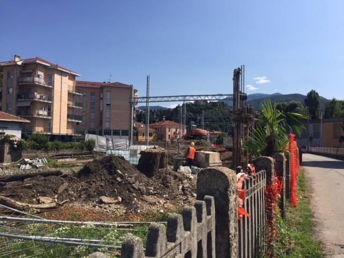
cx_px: 172
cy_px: 129
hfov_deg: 61.7
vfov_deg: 48.2
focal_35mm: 29
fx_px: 288
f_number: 2.2
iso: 32
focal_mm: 4.15
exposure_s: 1/1980
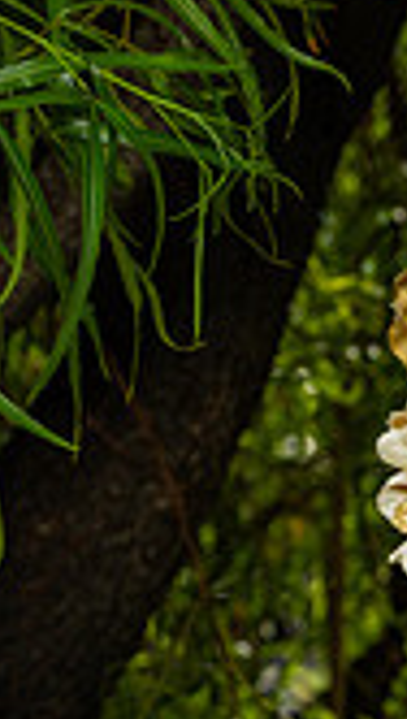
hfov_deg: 4.2
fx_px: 5288
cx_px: 1254
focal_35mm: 277
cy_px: 717
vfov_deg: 7.7
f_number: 9
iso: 64
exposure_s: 1/200
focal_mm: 70
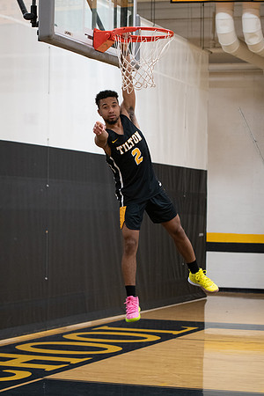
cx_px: 132
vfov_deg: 19.5
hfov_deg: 13.0
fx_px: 1155
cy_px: 198
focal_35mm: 105
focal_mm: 70
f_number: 2.8
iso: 2000
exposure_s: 1/200
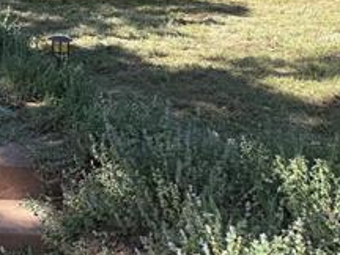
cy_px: -120
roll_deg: +1.7
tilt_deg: +8.2
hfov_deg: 23.3
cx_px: -137
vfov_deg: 18.5
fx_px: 697
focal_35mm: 71
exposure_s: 1/1271
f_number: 1.78
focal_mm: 6.76
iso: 80
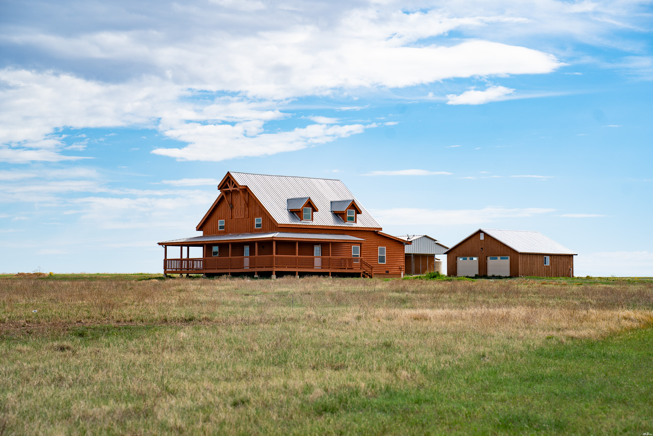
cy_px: 218
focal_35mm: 86
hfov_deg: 23.6
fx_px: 1560
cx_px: 326
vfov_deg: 15.9
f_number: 5
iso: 100
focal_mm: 86
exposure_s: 1/800
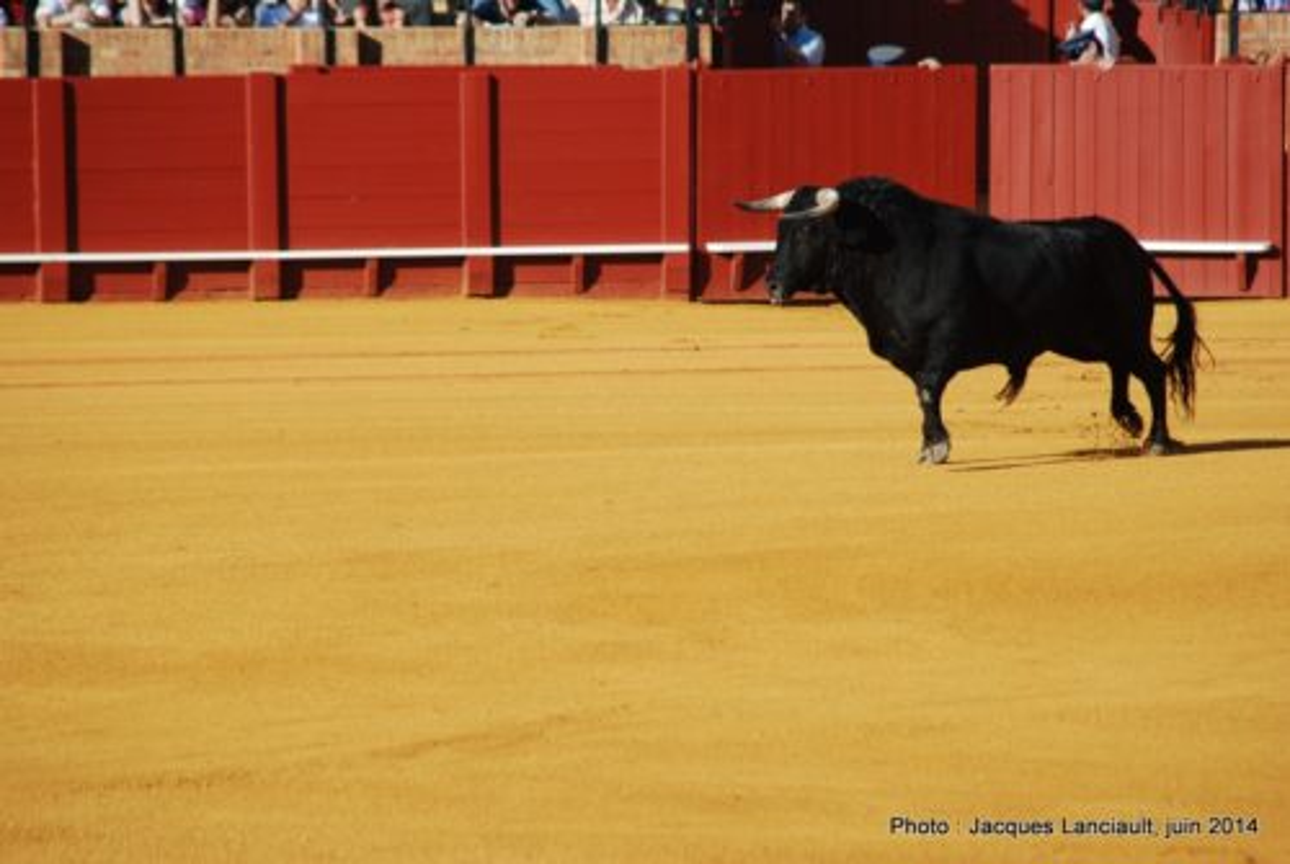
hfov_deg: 6.9
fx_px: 10766
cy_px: 432
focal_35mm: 300
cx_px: 645
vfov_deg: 4.6
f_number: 5.6
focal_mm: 200
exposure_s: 1/500
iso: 200
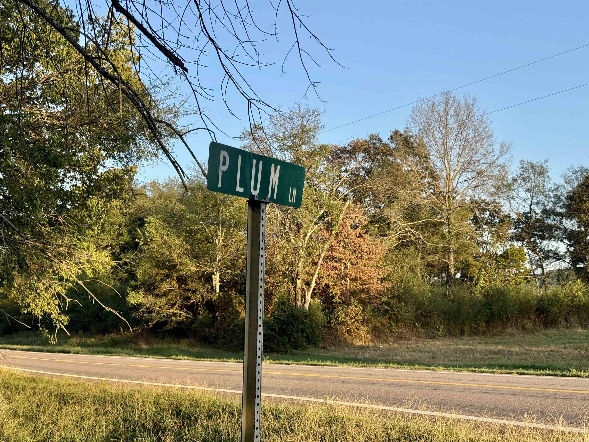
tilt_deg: +5.5
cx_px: 294
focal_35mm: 48
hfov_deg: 39.7
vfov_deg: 30.3
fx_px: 817
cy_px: 221
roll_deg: +0.5
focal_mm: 6.76
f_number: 1.78
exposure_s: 1/1456
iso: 64
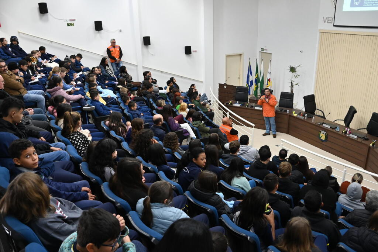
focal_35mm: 27
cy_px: 126
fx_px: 284
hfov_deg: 67.4
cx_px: 189
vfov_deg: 47.9
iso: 2200
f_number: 3.5
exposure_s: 1/125
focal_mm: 18
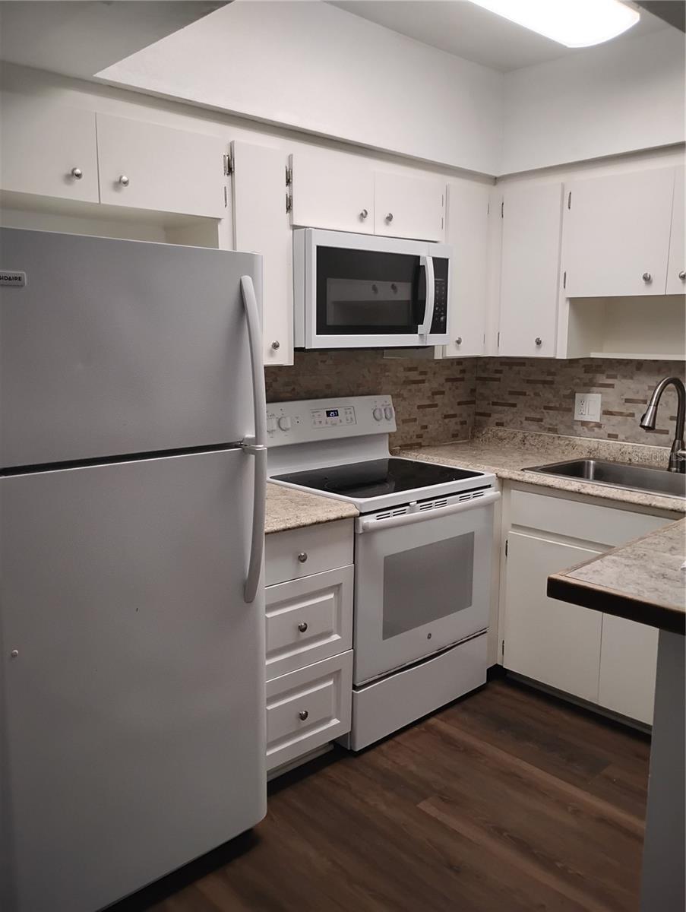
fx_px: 738
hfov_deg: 49.8
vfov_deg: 63.4
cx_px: 343
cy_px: 456
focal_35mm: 28
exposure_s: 1/120
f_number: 1.8
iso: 475
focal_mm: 4.26
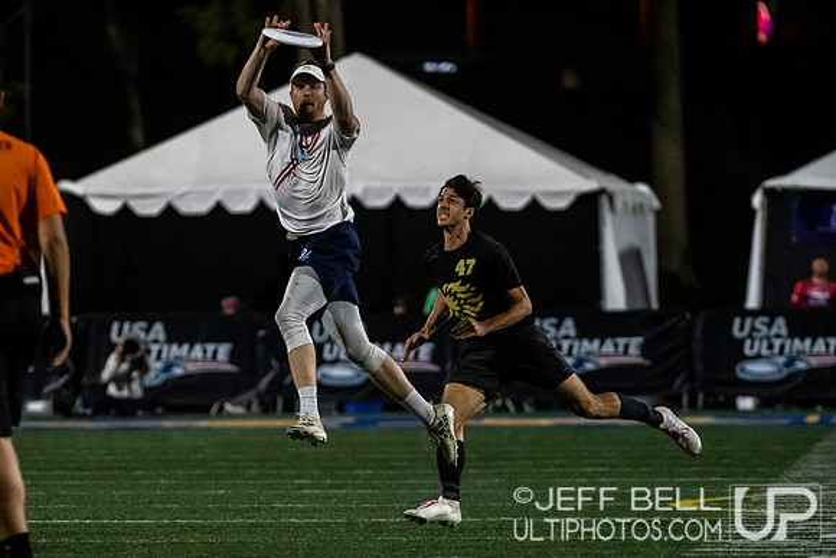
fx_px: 10299
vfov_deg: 3.1
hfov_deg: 4.6
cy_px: 322
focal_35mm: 443
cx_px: 321
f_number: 4
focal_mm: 240
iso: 5000
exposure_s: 1/1000
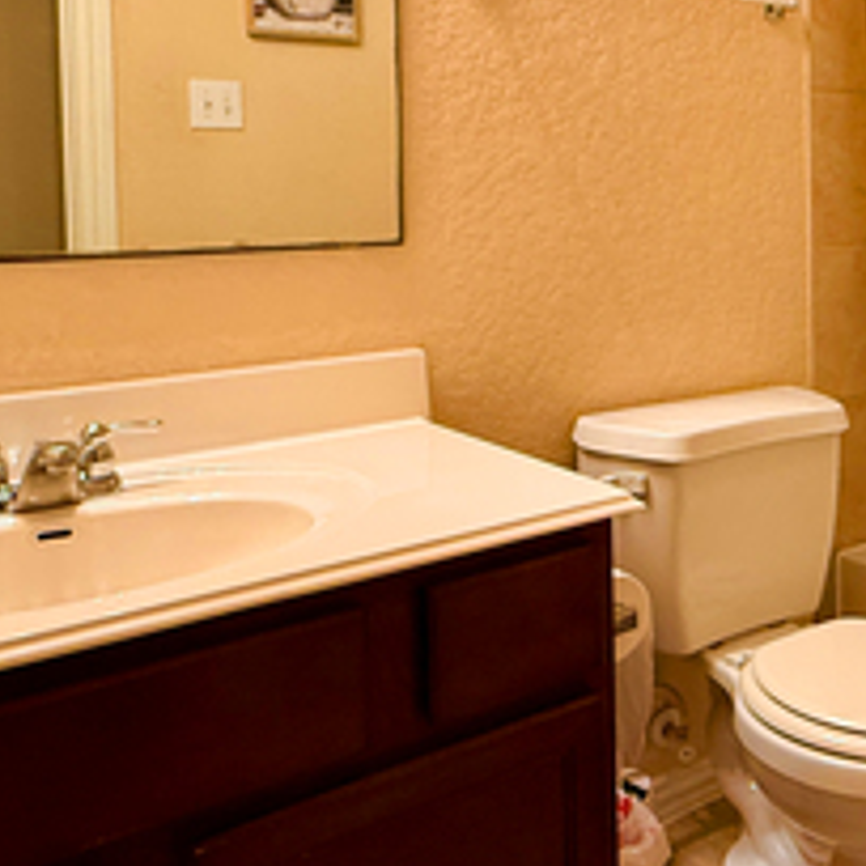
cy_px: 212
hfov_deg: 23.4
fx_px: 2038
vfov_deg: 23.7
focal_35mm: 72
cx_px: 756
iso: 50
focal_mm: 5.7
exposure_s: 1/2008
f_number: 1.5
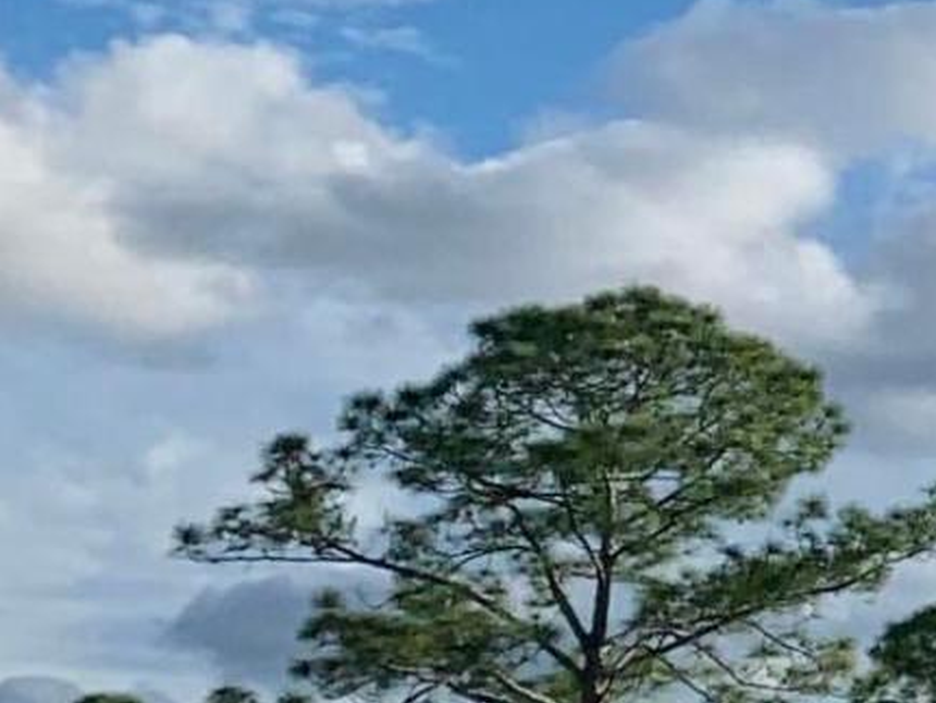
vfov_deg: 8.5
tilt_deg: +10.9
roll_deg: -0.5
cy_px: 235
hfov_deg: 8.7
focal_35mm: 174
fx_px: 4708
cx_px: 3063
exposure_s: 1/4902
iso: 25
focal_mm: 4.25
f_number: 1.8
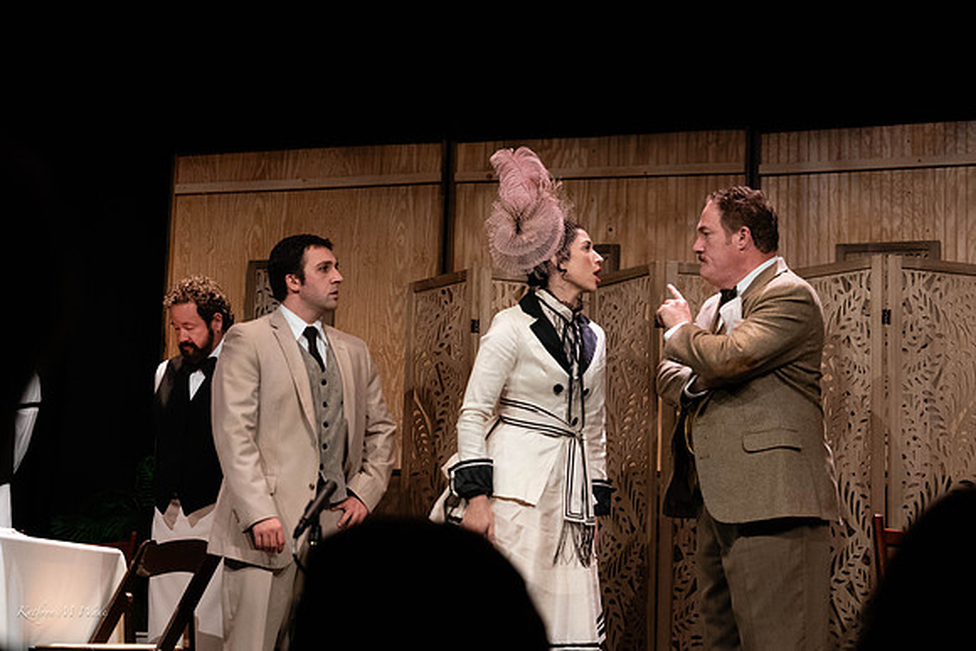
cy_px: 326
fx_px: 1865
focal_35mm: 69
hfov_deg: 29.3
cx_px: 488
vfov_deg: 19.8
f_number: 5
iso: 4000
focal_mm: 63
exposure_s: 1/400
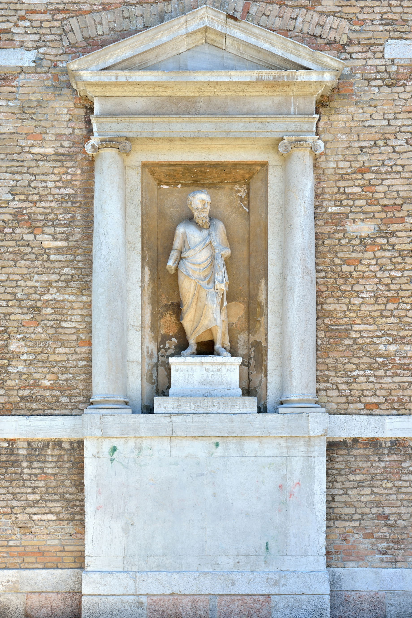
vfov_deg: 39.6
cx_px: 201
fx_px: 858
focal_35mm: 50
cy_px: 320
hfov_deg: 27.0
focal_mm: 48
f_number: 11
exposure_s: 1/80
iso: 100
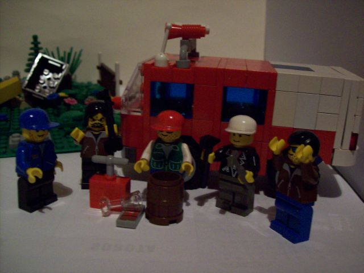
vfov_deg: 39.7
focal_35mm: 36
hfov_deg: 51.4
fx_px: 379
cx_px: 182
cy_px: 136
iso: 200
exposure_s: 1/8
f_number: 2.7
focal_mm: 6
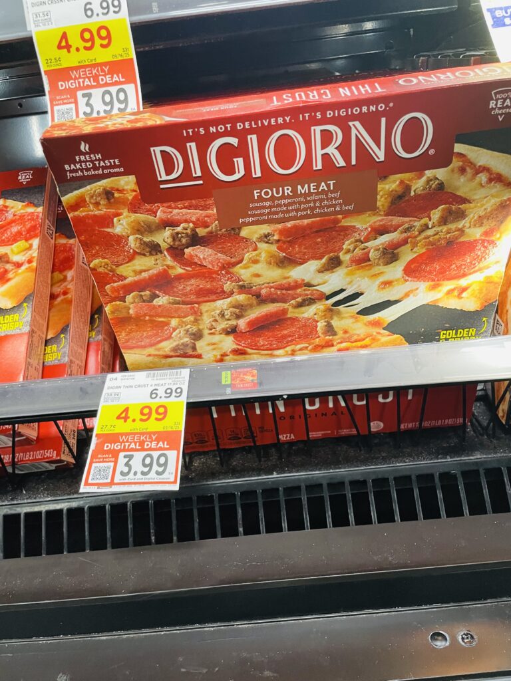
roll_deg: +7.8
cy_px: 340
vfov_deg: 67.3
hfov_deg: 53.1
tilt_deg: -21.3
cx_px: 256
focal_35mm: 26
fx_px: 512
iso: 250
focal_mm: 4.2
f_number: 1.6
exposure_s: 1/60
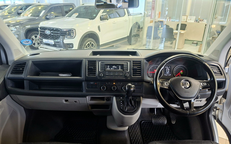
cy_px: 80
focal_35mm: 25
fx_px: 157
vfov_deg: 49.2
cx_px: 114
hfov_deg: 72.6
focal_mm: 5.54
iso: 400
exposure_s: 1/33
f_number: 1.8
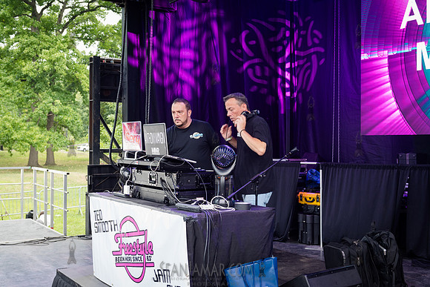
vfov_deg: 30.9
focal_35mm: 43
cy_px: 144
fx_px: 519
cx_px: 211
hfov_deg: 45.0
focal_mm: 42
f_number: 4
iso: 1000
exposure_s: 1/100
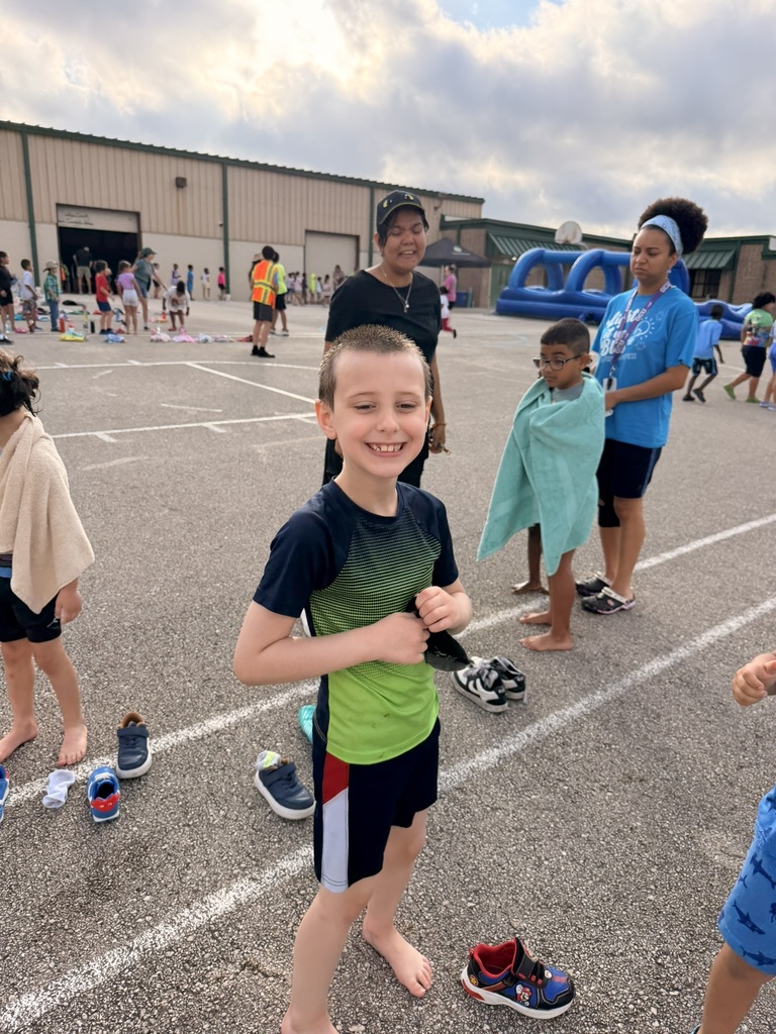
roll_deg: +1.2
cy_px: 517
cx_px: 388
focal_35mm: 24
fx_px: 717
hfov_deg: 56.8
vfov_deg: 71.6
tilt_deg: -15.7
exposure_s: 1/2611
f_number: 1.78
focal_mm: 6.76
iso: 100
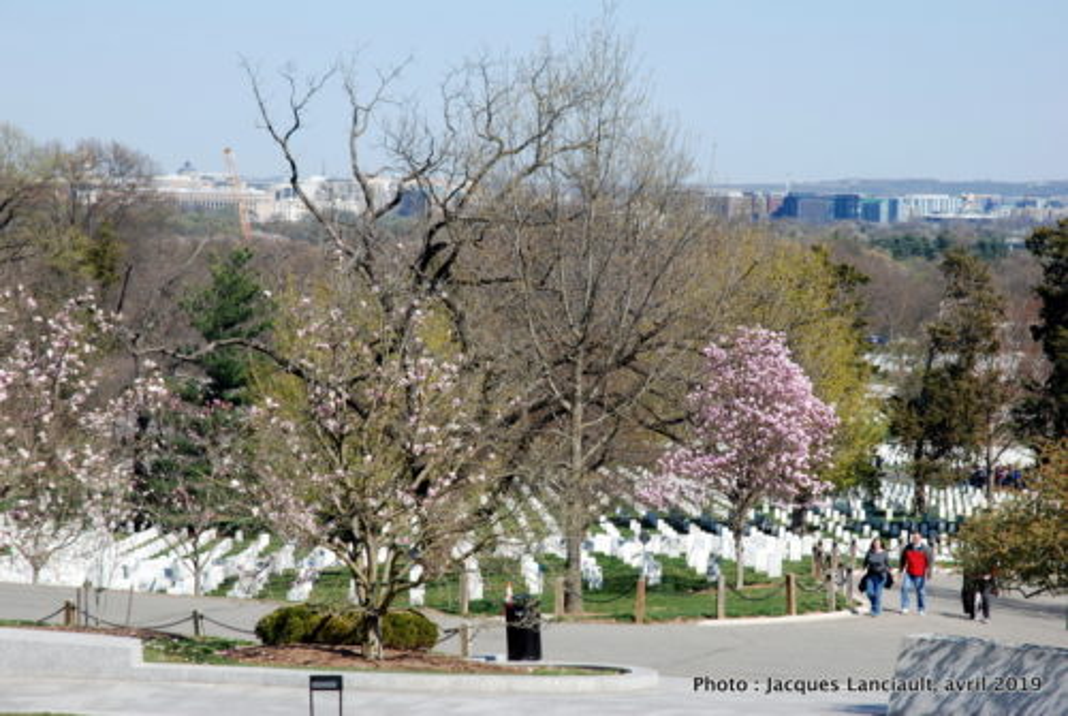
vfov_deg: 13.1
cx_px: 534
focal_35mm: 105
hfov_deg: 19.4
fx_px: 3120
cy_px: 358
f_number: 11
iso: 100
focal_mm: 70
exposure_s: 1/100
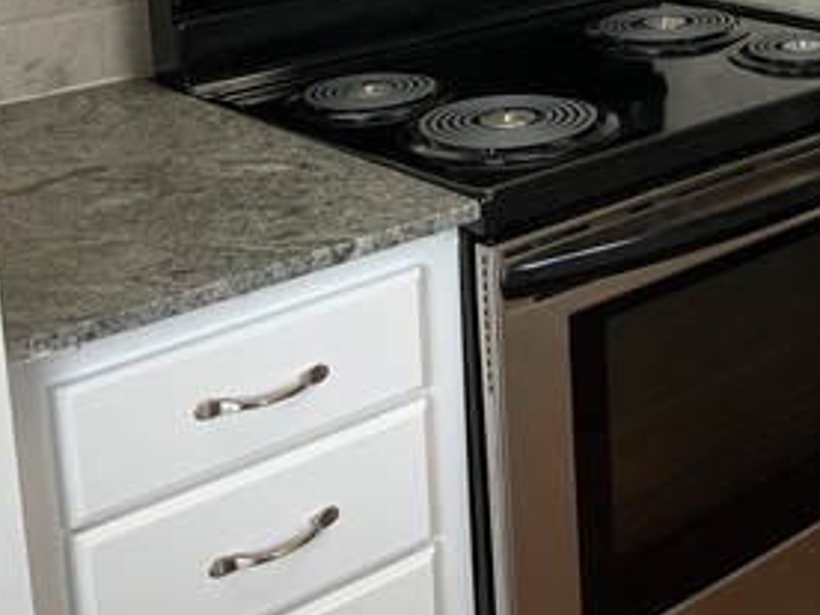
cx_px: 735
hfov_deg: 26.8
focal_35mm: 70
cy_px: -59
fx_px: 1658
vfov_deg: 20.1
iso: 40
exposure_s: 1/120
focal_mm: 3
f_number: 1.8
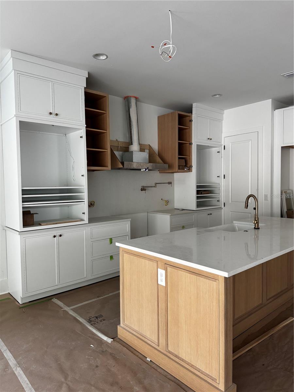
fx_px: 272
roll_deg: +0.8
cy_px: 196
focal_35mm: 24
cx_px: 147
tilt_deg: -1.0
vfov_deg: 71.6
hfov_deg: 56.8
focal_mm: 6.76
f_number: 1.78
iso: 200
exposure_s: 1/119
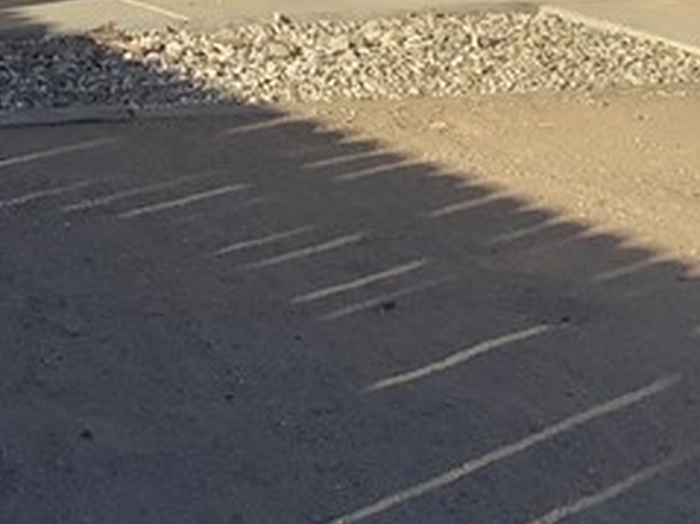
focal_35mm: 133
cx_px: 258
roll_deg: -0.5
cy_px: -293
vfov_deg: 10.7
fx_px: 2688
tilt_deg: -2.5
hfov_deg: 14.8
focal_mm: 3.3
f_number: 2.4
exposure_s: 1/1181
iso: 25
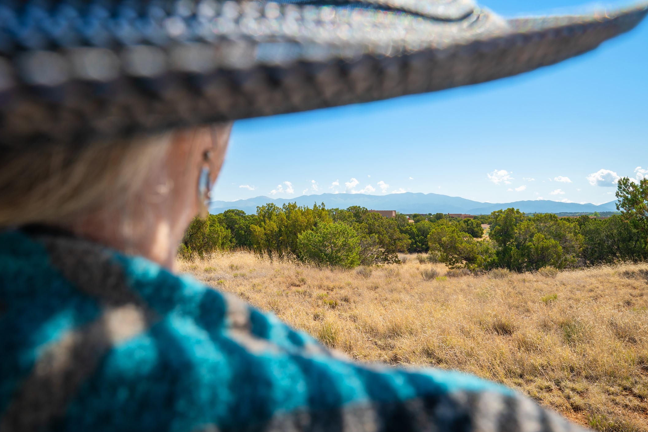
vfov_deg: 42.3
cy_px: 211
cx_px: 324
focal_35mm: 31
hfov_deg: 60.3
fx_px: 558
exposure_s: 1/80
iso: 100
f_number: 11
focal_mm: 30
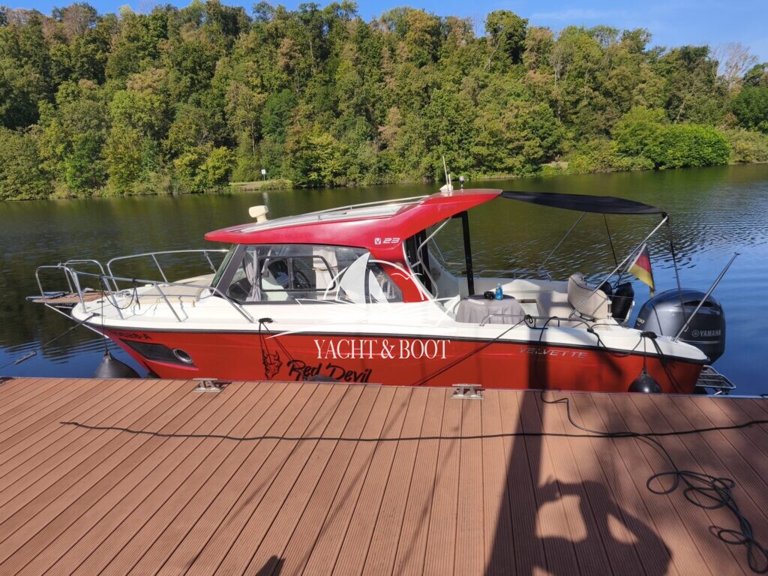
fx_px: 510
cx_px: 384
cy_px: 288
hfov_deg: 73.9
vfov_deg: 58.9
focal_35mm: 23
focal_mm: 5.35
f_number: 1.7
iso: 80
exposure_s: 1/4069
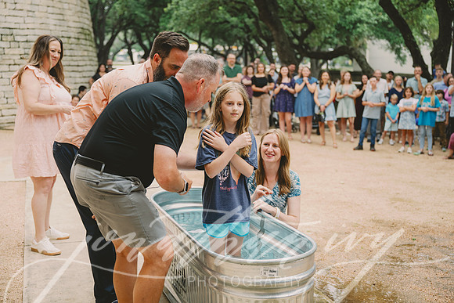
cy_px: 152
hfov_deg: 44.5
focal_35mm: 44
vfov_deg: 30.5
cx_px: 227
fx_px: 555
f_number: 2.8
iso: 250
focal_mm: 44
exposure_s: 1/640
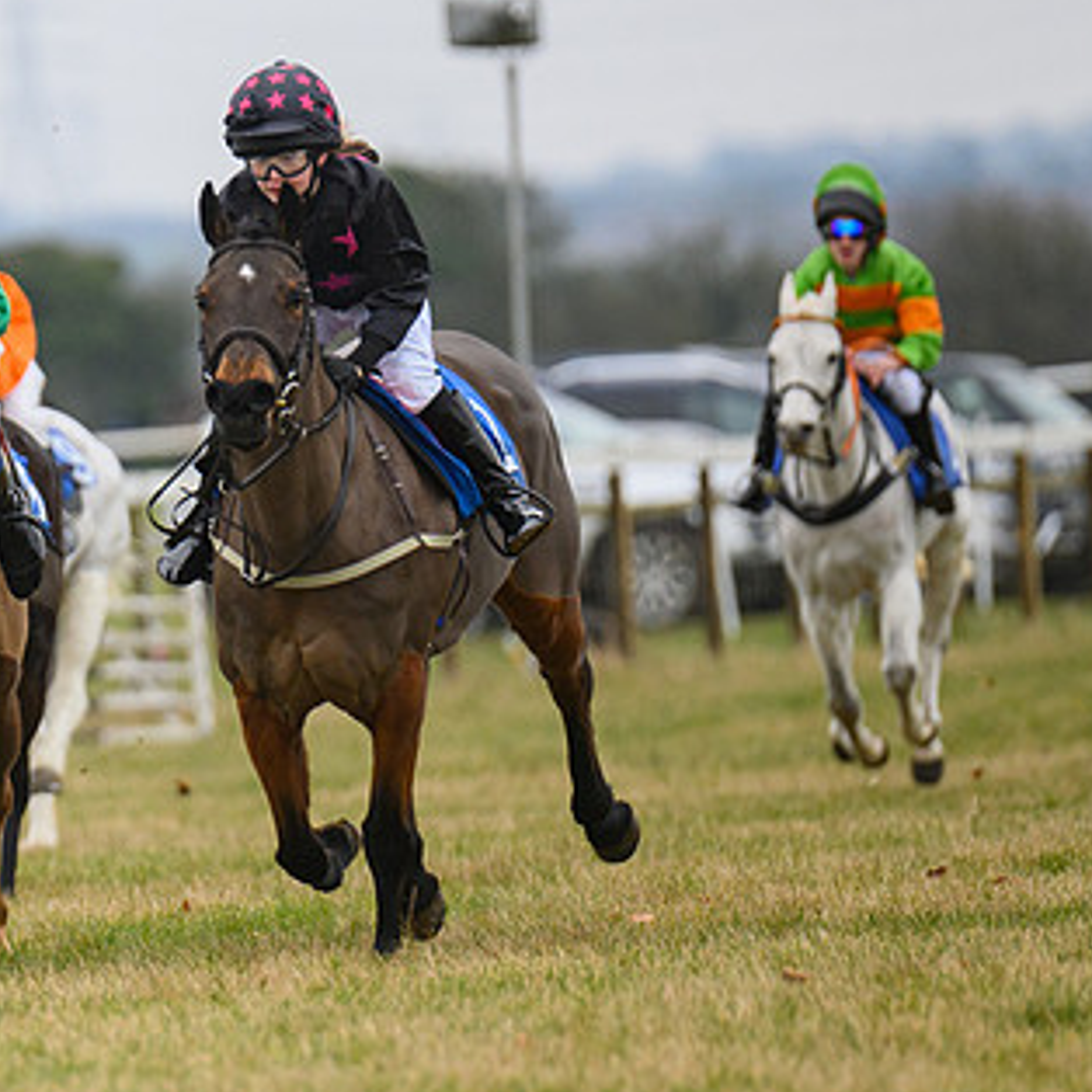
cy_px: 464
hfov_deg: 2.9
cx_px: -377
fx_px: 21521
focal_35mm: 603
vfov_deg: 2.9
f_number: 4
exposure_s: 1/800
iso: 800
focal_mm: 250
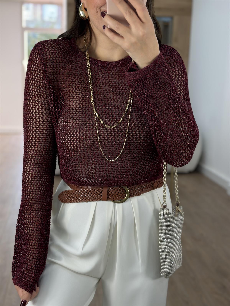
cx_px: 115
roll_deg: -1.0
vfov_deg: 39.7
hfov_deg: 30.3
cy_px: 153
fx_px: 425
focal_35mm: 48
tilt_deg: -33.4
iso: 100
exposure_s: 1/100
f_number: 1.78
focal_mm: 6.86
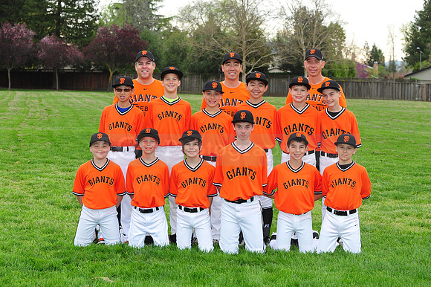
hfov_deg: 23.7
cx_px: 216
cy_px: 144
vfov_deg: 15.9
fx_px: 1029
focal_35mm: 86
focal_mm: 86
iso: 400
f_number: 8
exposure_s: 1/200
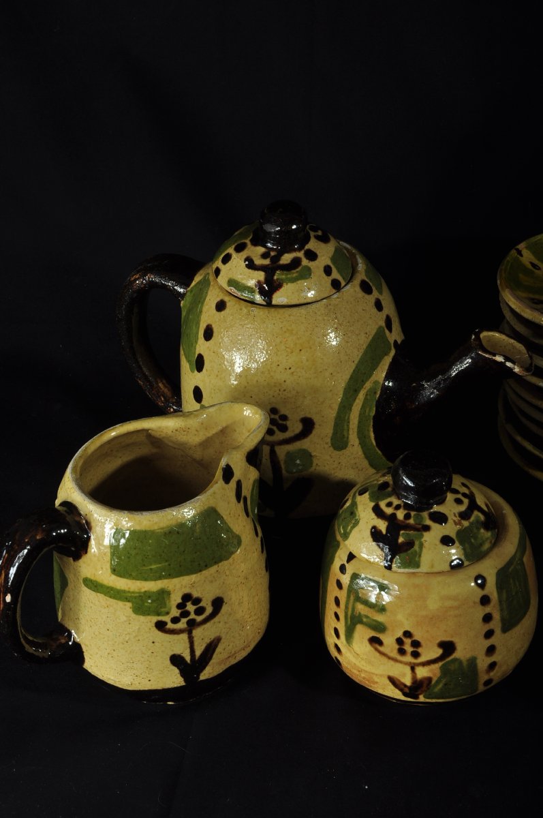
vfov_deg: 26.0
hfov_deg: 17.4
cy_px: 409
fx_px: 1769
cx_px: 272
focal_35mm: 78
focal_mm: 52
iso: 200
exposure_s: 1/200
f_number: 20
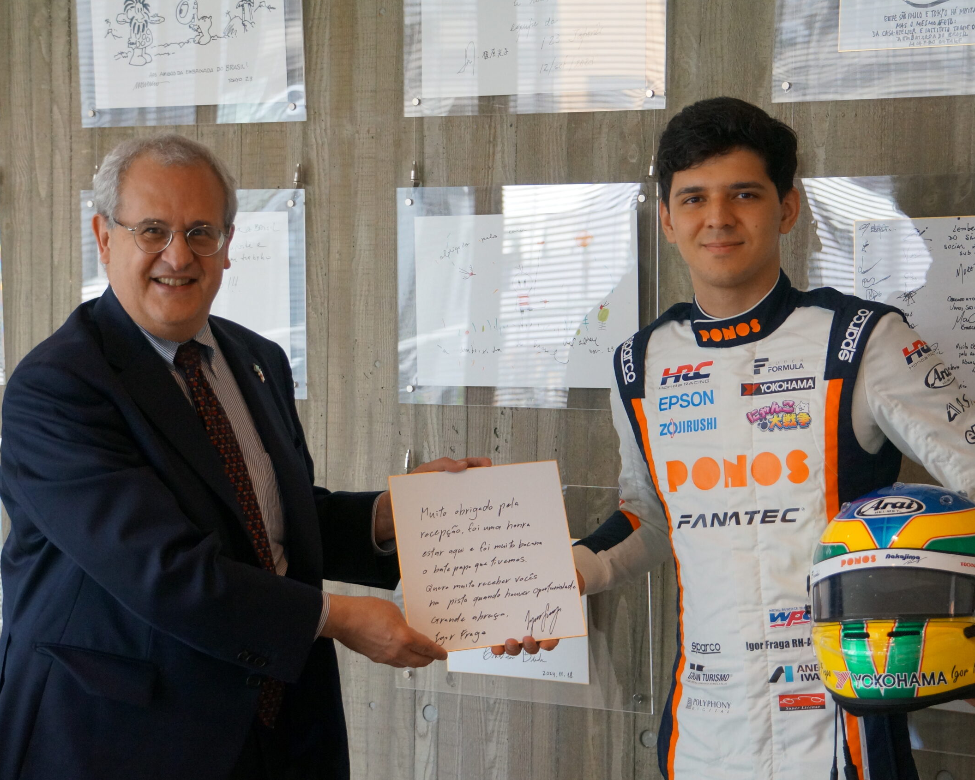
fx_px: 2164
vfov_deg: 20.4
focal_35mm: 75
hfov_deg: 25.4
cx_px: 523
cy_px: 391
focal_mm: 44
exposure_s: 1/160
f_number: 5
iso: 1600
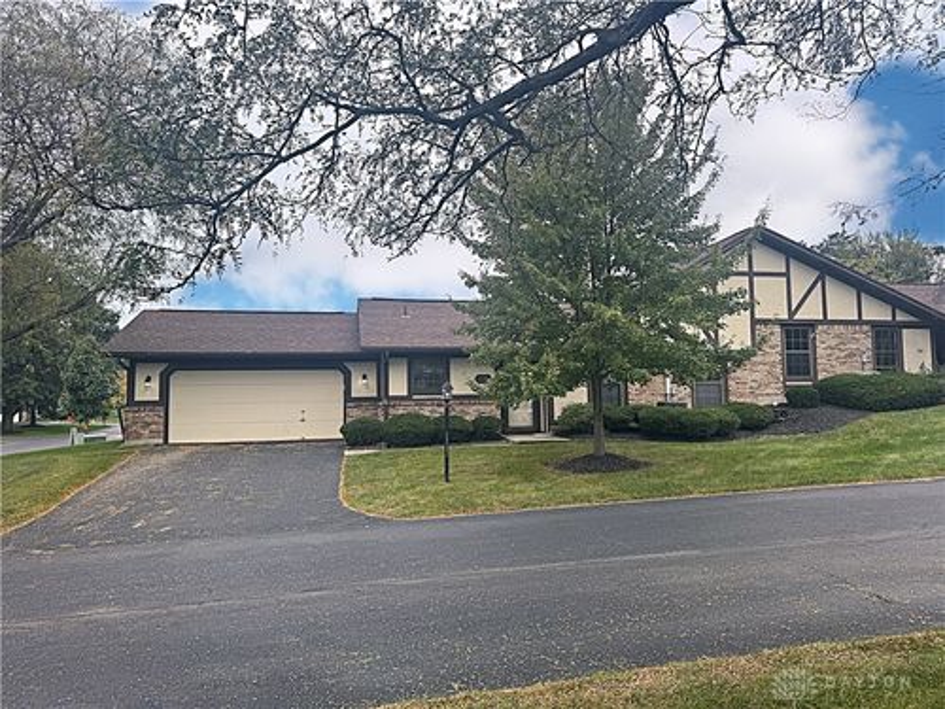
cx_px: 472
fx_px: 655
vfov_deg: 56.8
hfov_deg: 71.6
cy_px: 354
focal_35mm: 24
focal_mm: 6.76
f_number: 1.78
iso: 80
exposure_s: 1/925
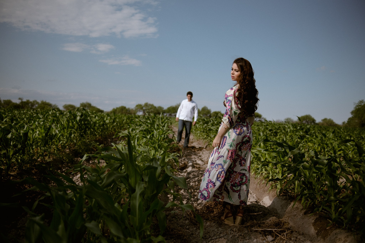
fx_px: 355
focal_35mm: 35
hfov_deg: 54.4
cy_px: 122
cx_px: 182
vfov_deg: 37.8
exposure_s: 1/8000
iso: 160
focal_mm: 23
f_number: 1.4
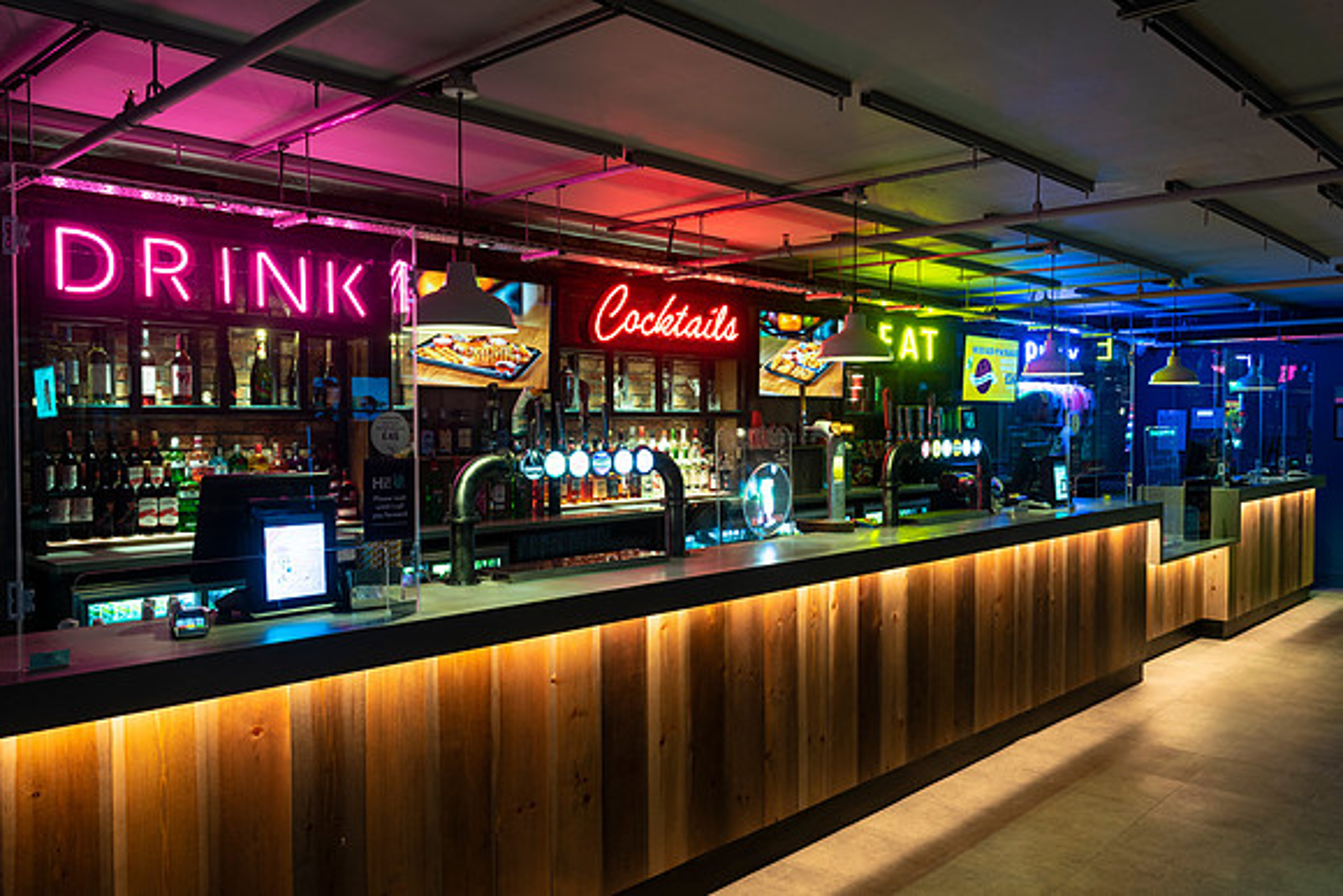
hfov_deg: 65.5
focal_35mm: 28
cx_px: 672
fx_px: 1045
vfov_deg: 46.4
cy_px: 448
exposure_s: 1/2.5
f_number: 8
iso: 200
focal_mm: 28
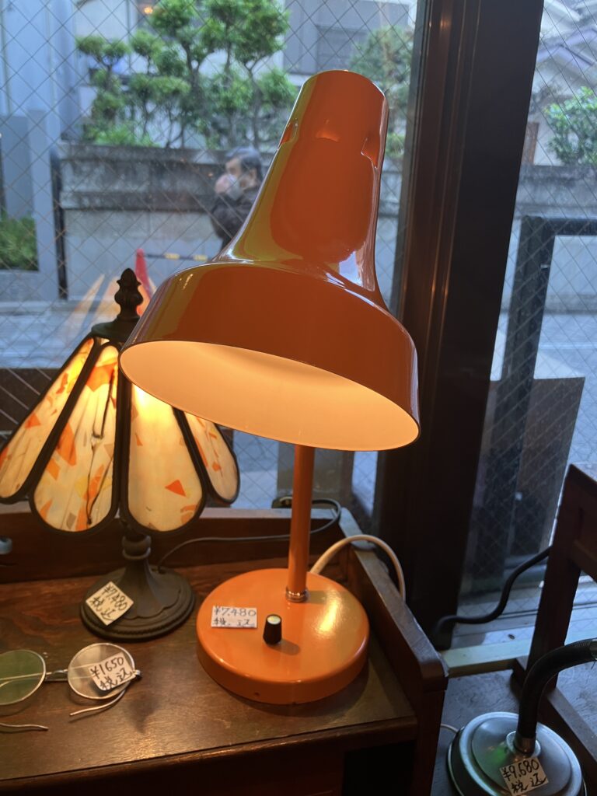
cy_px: 398
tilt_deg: -18.5
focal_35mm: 28
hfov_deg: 49.7
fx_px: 644
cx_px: 298
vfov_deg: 63.4
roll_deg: -2.7
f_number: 1.8
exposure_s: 1/50
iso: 64
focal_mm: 3.99
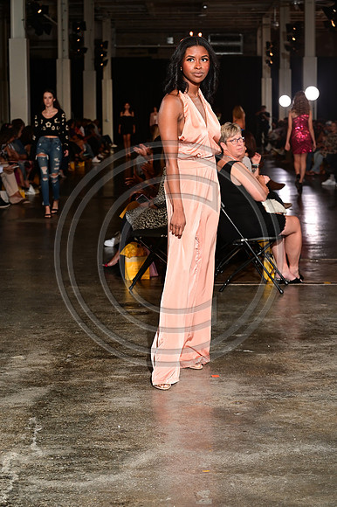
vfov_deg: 28.9
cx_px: 168
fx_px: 984
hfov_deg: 19.4
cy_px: 254
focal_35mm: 70
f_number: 6.3
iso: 1000
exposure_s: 1/125
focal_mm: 70
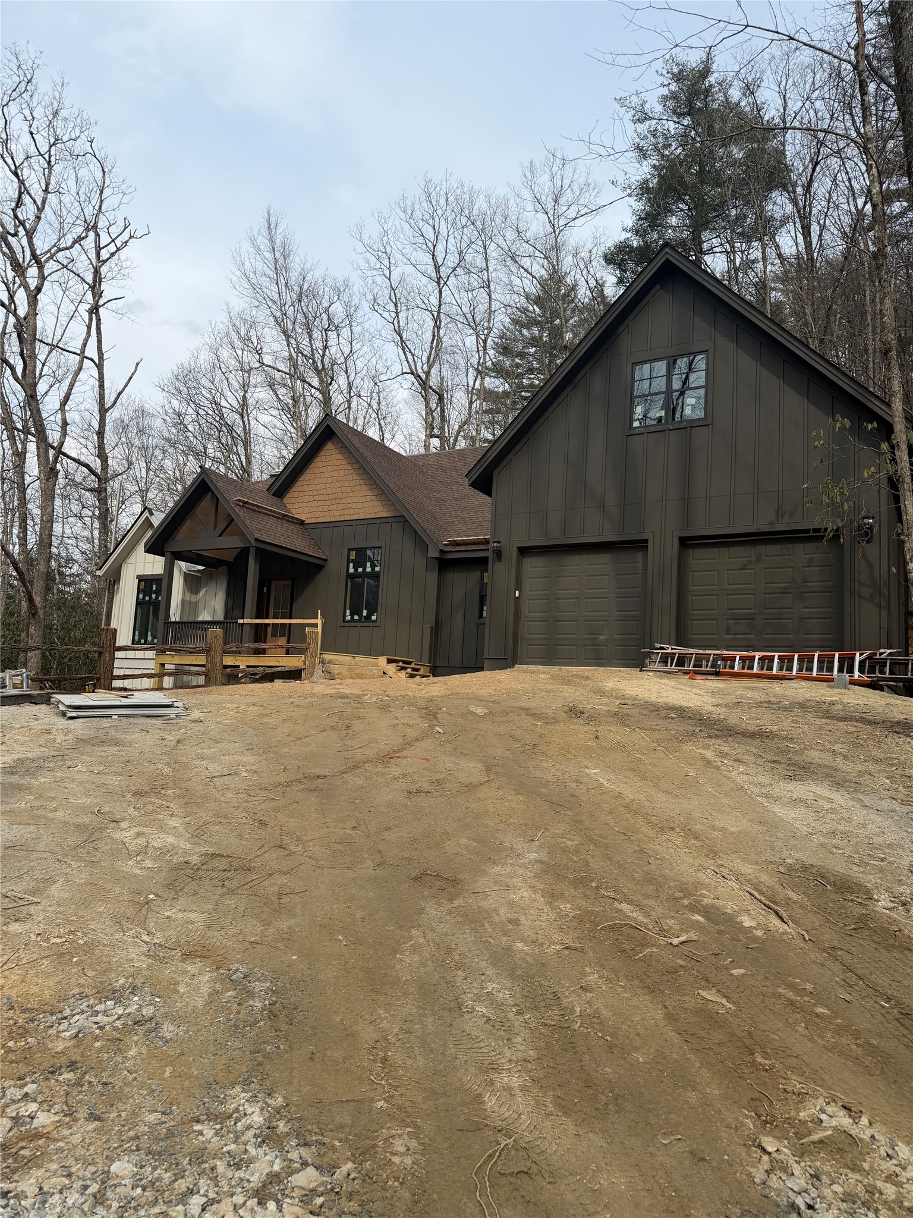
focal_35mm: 24
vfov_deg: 71.6
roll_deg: -3.6
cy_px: 609
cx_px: 456
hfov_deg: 56.8
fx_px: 844
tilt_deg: +7.5
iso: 80
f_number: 1.78
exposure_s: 1/2907
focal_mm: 6.76
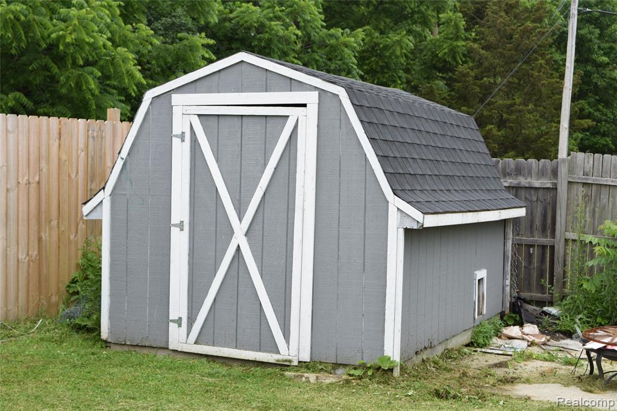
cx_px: 308
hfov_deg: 33.4
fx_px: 1028
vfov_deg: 22.6
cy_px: 206
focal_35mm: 60
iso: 200
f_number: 8
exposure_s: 1/250
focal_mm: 40
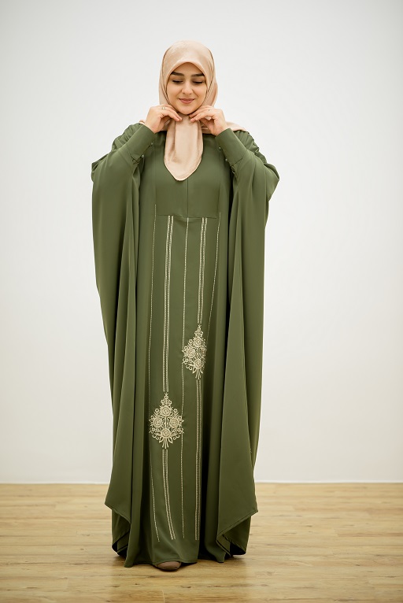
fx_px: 1425
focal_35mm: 85
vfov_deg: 23.9
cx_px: 202
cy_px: 302
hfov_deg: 16.1
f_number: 1.8
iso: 100
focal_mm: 85
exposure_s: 1/320
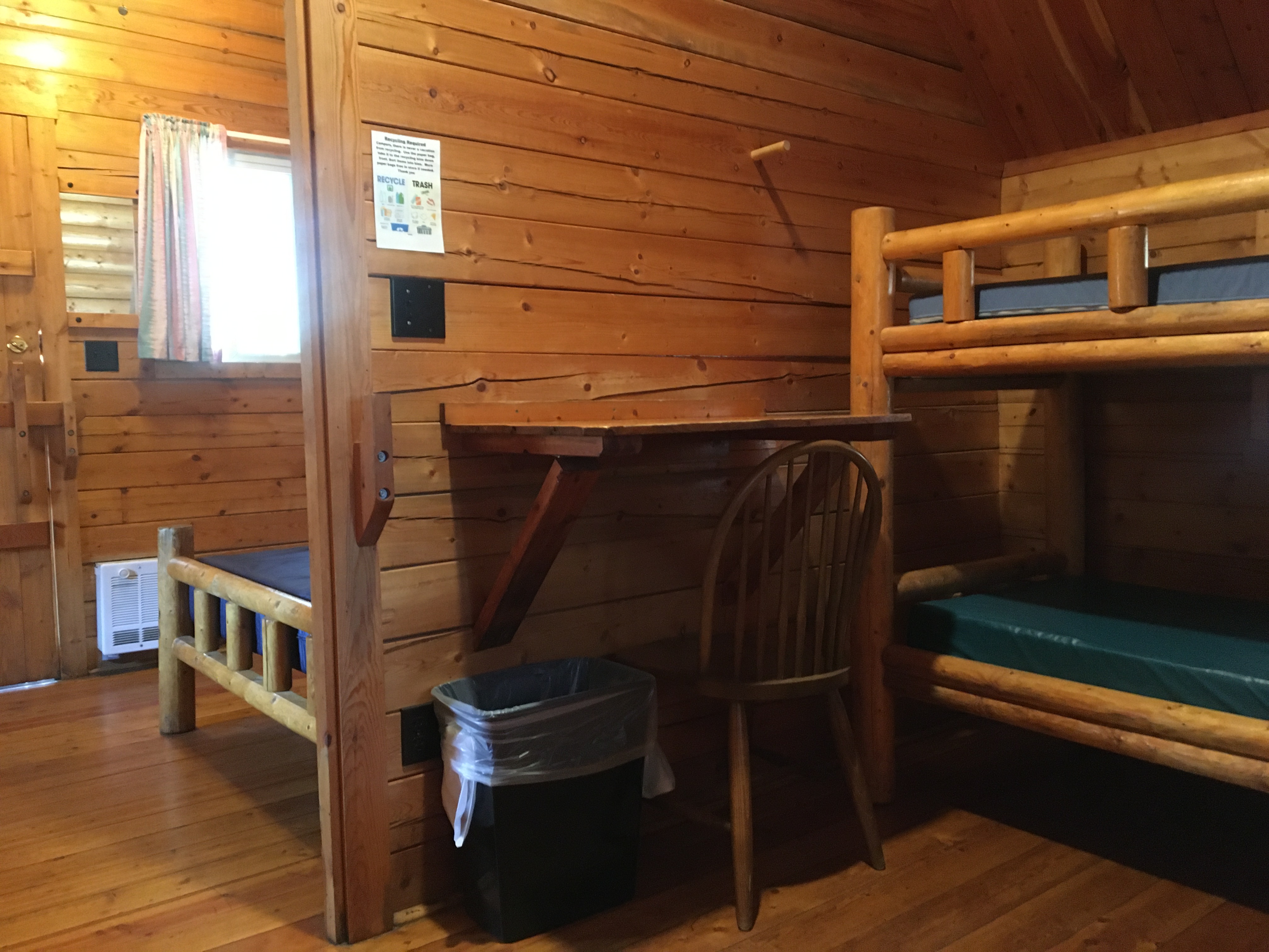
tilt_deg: -3.5
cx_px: 634
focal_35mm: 29
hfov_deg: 61.7
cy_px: 476
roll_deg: +1.8
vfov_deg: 48.2
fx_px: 1063
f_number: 2.2
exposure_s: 1/15
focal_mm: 4.15
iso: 250
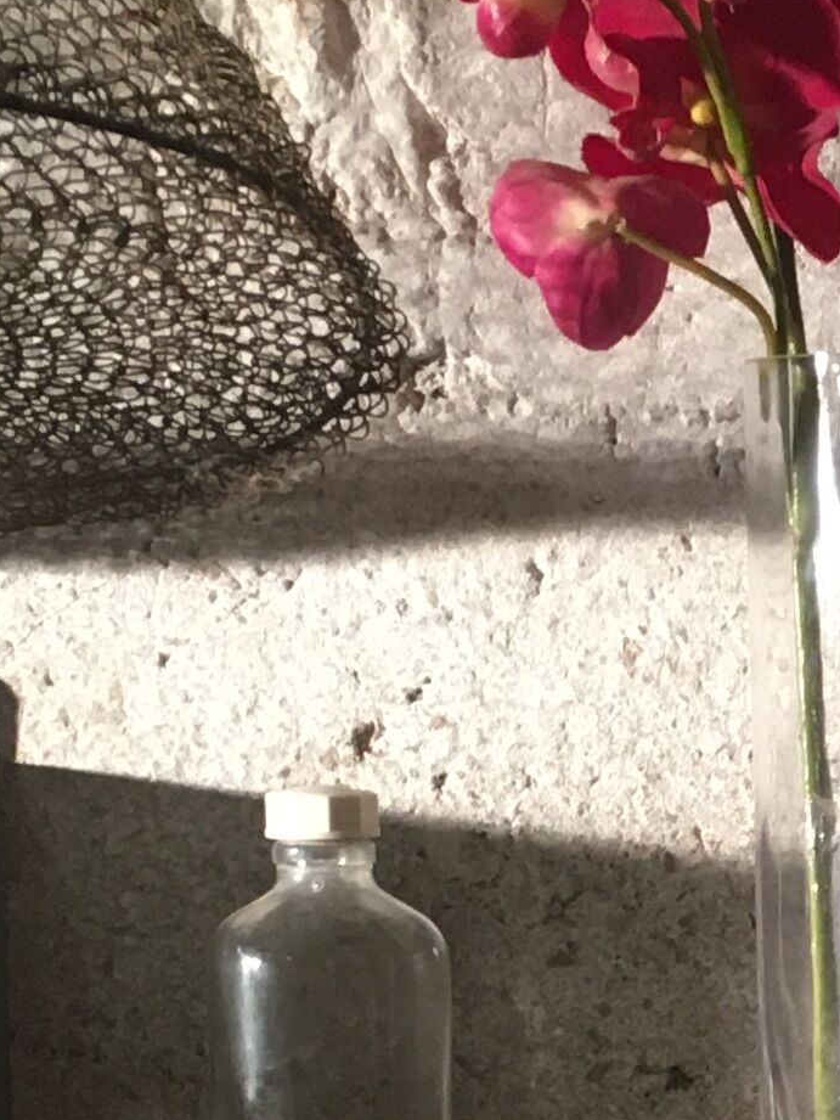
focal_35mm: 127
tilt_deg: -9.4
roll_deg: -0.2
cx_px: 1483
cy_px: 1211
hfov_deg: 11.0
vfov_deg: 15.2
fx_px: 4108
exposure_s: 1/33
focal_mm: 4.15
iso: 125
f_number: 2.2
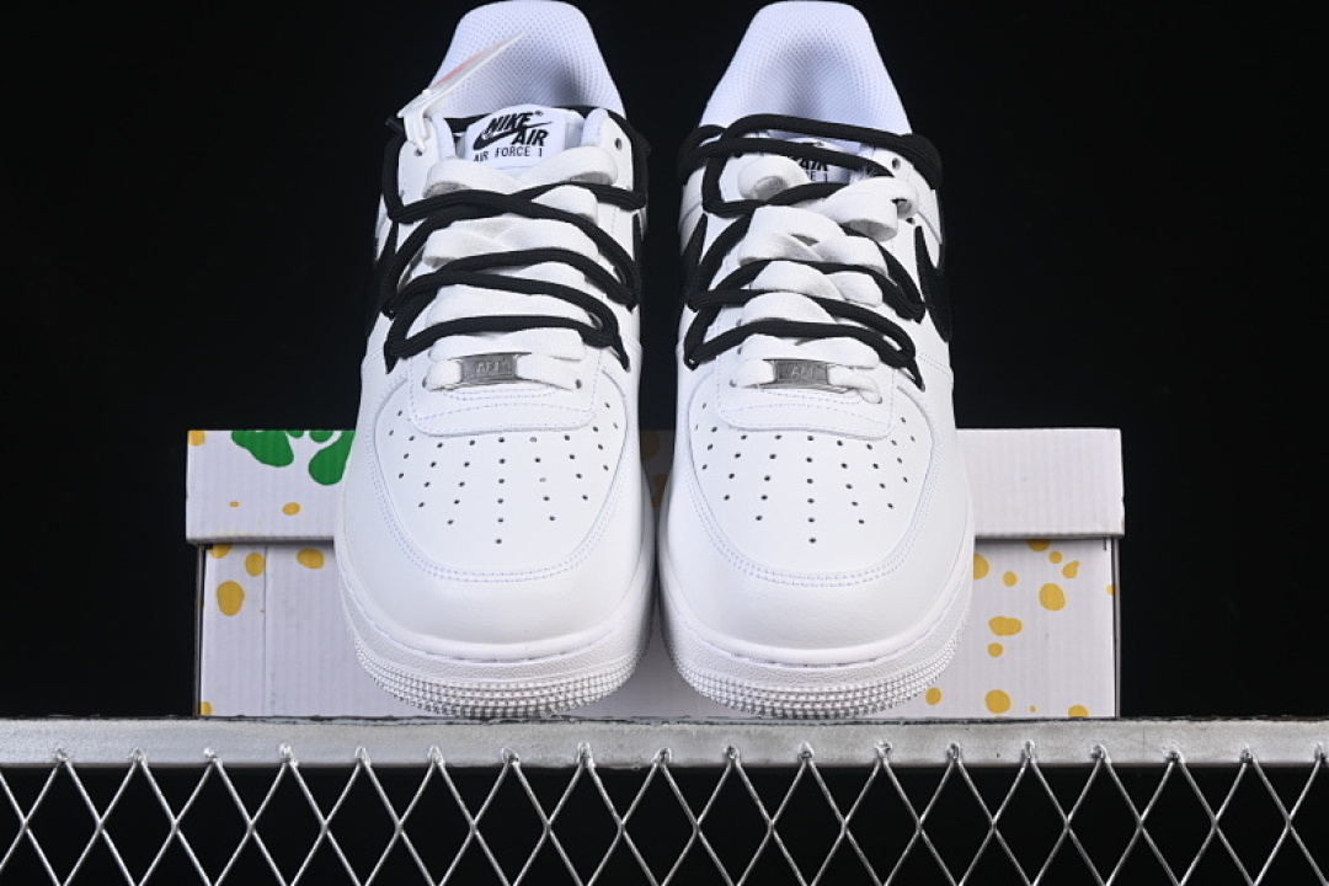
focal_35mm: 75
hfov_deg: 27.0
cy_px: 443
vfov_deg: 18.2
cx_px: 664
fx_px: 2769
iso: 160
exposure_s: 1/100
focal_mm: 50
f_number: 8
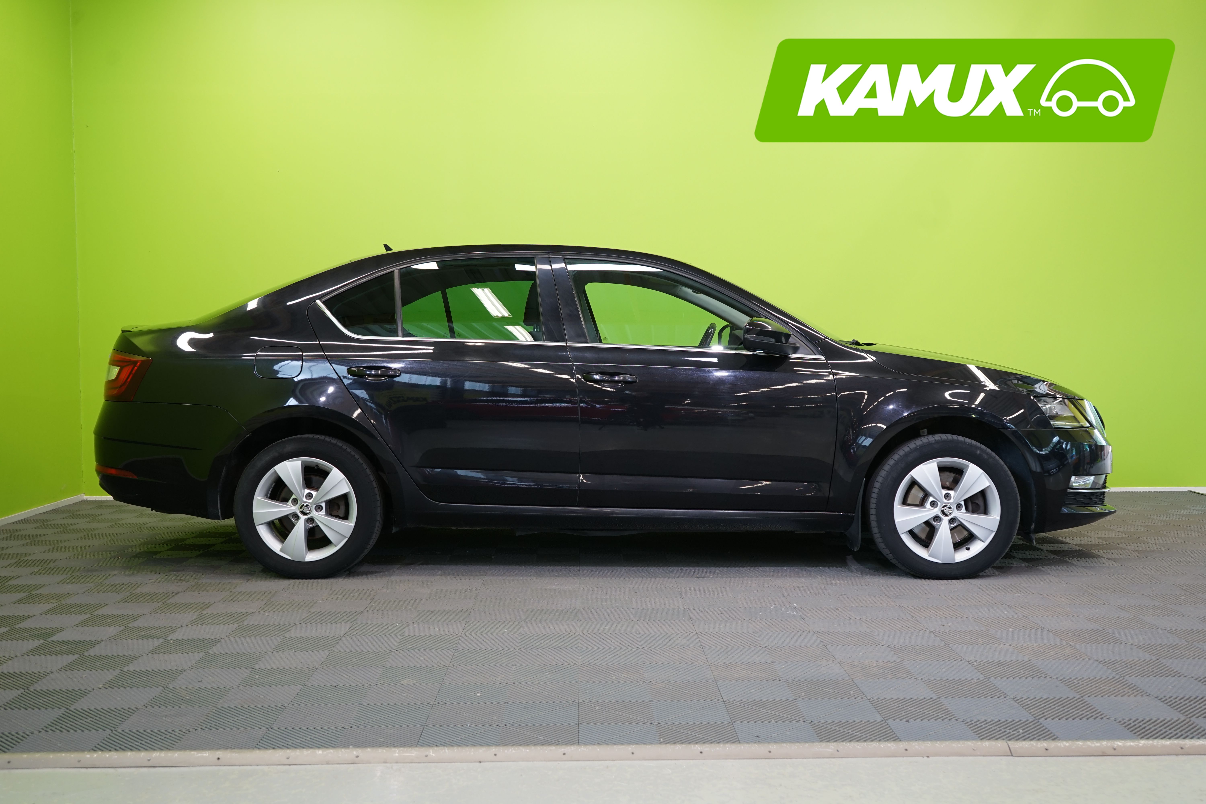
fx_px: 1206
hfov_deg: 53.1
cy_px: 402
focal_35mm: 36
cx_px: 603
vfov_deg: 36.9
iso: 500
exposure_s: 1/30
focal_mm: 36
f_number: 5.6
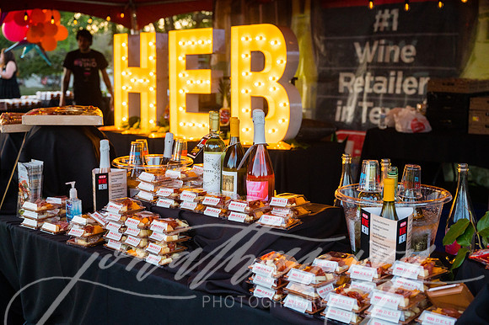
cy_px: 162
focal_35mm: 44
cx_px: 244
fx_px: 597
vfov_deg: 30.5
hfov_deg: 44.5
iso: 1250
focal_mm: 44
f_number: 4
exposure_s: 1/500
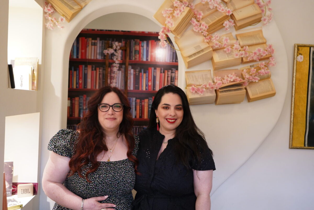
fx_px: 288
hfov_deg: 57.2
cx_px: 157
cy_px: 105
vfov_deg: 40.0
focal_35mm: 33
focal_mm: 33
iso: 1600
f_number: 4
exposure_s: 1/60
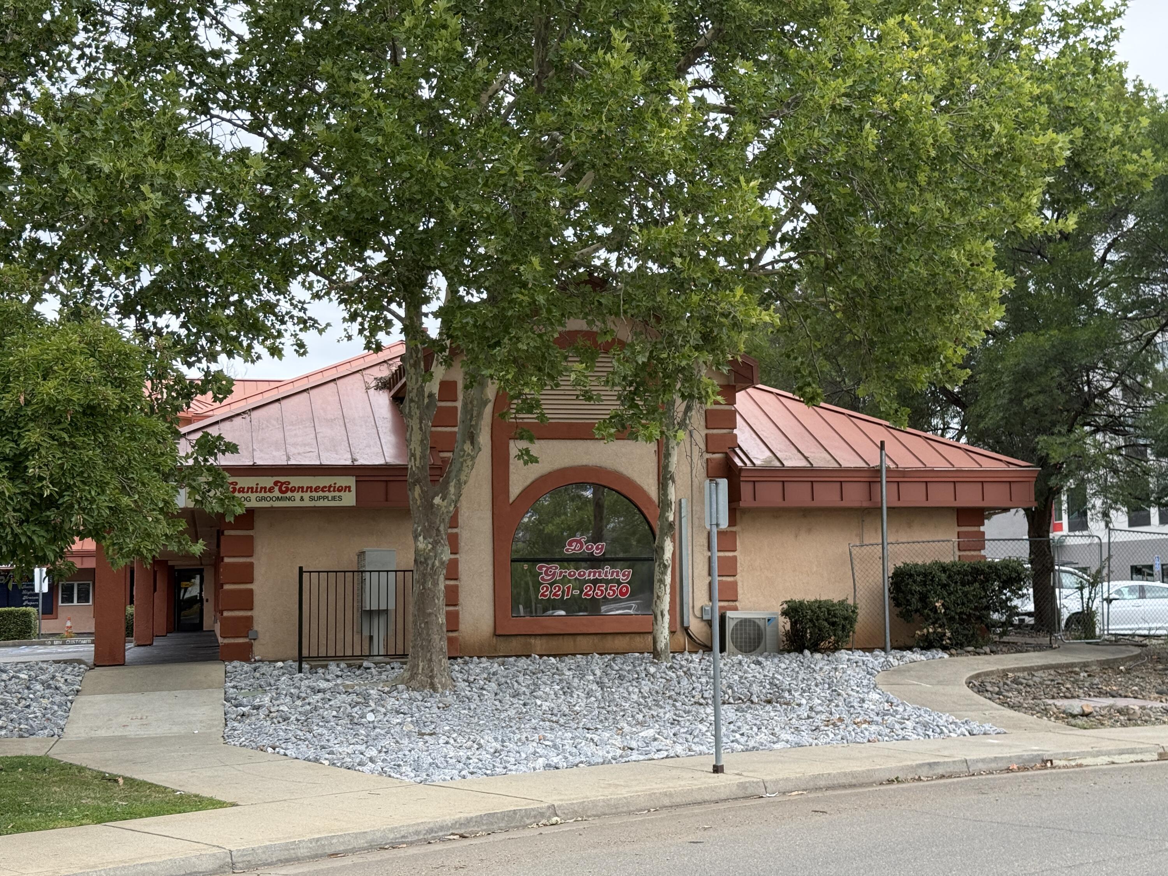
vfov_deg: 30.3
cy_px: 438
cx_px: 584
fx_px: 1620
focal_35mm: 48
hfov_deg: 39.7
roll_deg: +0.6
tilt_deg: +5.1
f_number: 1.78
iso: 100
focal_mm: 6.76
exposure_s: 1/1795
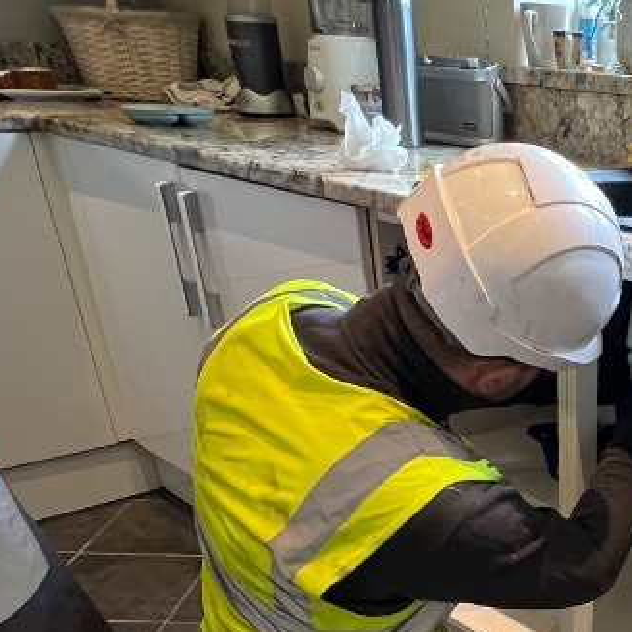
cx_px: 632
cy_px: 721
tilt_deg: -36.6
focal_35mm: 42
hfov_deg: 36.1
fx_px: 868
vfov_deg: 33.9
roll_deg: -2.3
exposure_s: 1/60
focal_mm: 1.57
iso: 320
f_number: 1.8
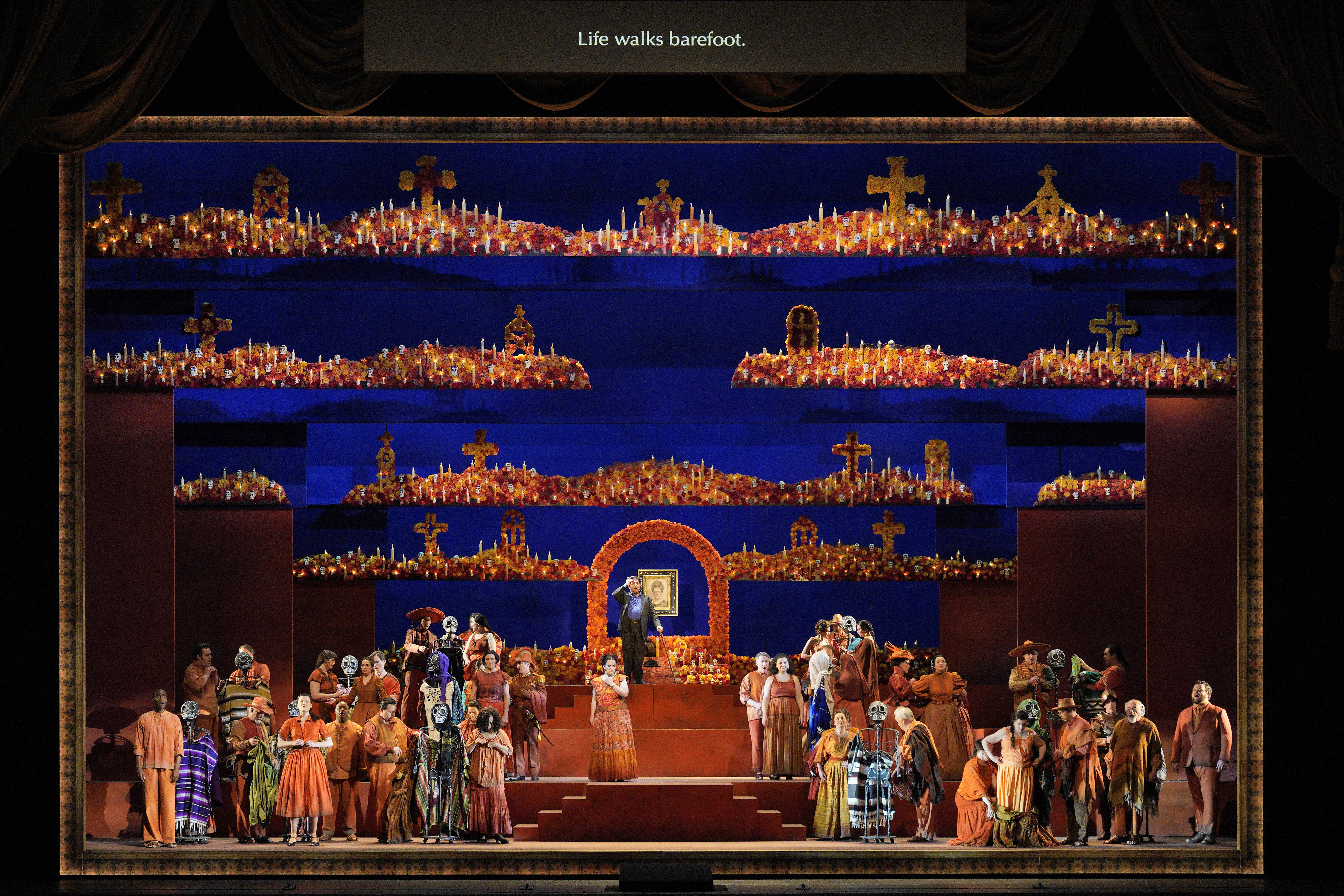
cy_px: 448
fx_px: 1792
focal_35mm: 48
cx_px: 672
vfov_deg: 28.1
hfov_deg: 41.1
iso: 4000
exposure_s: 1/160
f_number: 4.5
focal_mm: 48
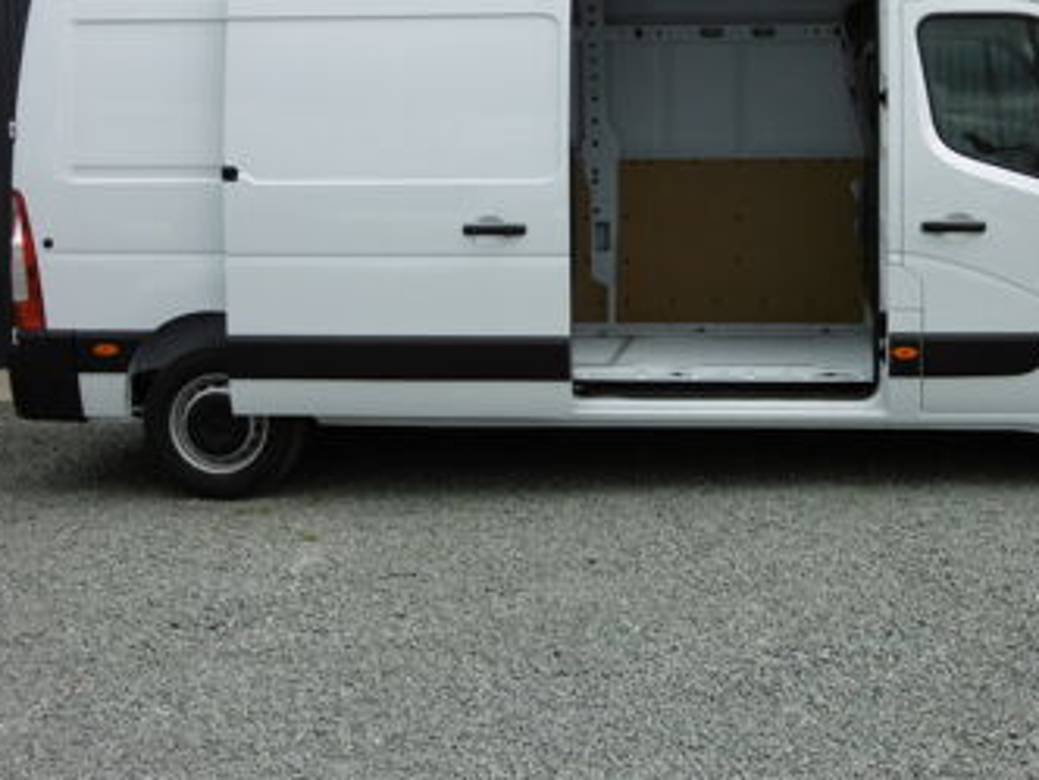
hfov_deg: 34.6
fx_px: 1651
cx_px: 704
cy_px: 260
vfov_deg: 26.4
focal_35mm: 55
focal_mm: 6.8
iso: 100
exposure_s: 1/800
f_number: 3.7
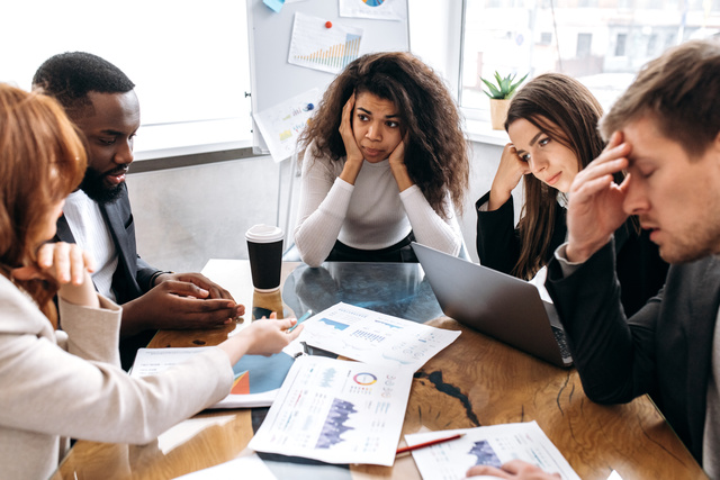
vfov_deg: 37.9
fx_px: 700
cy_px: 240
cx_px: 360
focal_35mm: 35
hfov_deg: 54.4
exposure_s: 1/200
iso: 1250
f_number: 3.5
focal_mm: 35
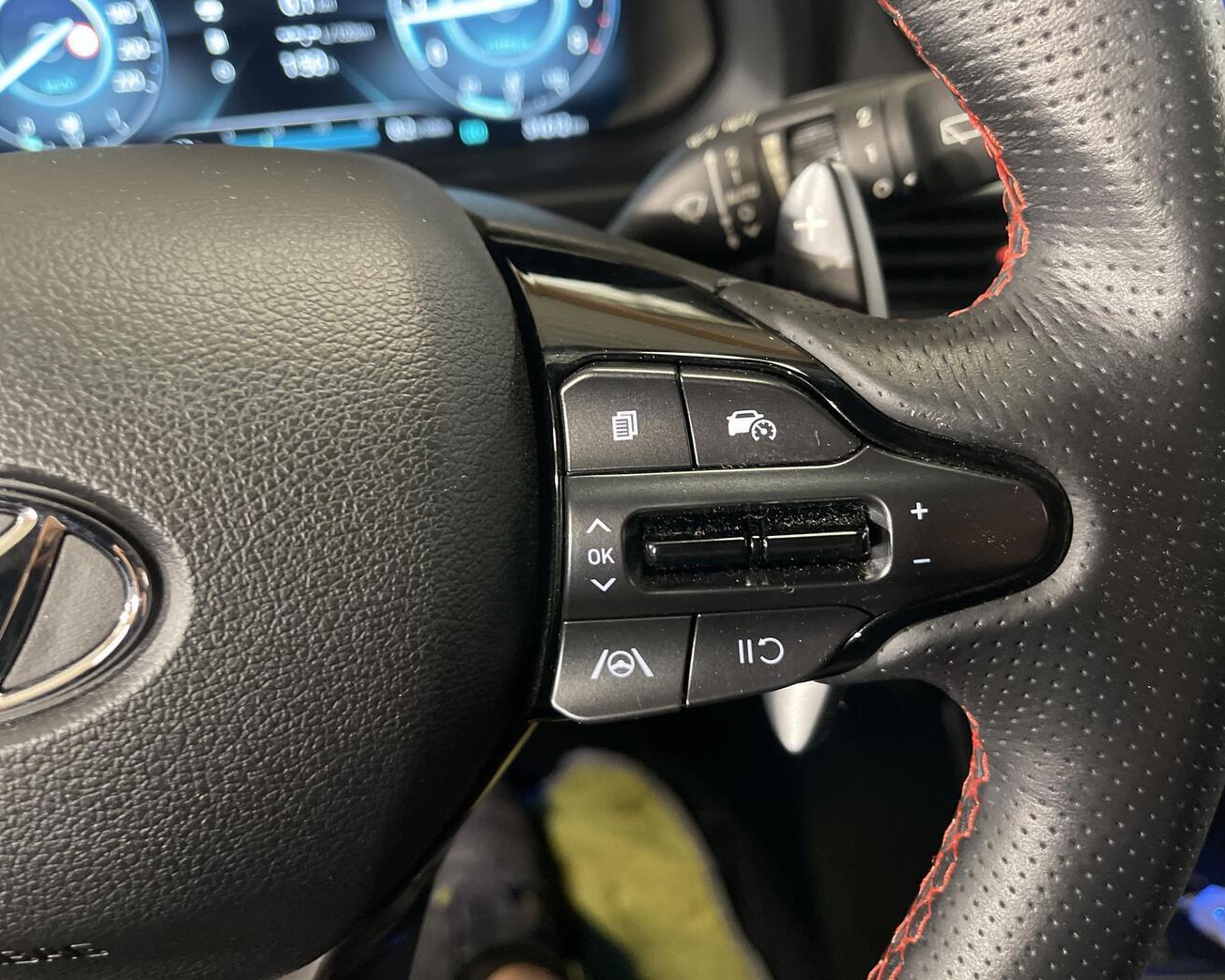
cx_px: 614
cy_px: 475
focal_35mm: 28
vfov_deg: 51.5
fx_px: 1015
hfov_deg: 62.2
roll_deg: +3.5
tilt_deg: -34.8
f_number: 1.6
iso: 640
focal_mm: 5.1
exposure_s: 1/25
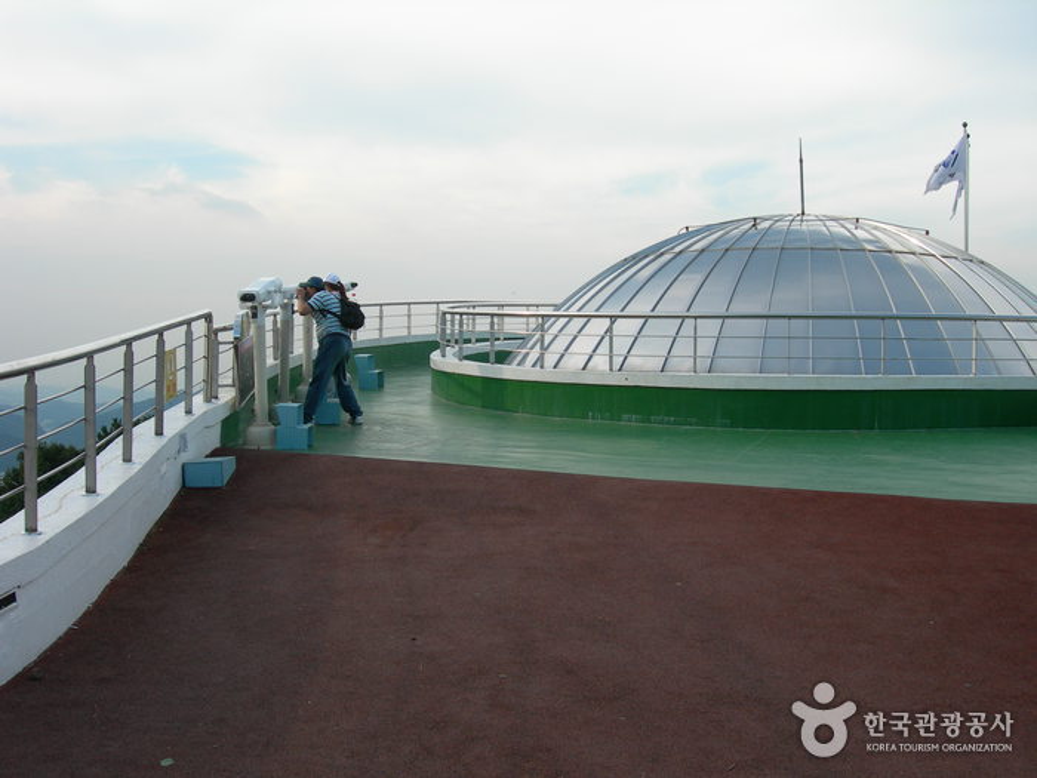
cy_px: 389
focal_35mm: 38
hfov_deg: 49.0
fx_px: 1138
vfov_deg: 37.7
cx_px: 518
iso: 50
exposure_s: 1/187
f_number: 4.8
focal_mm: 7.8
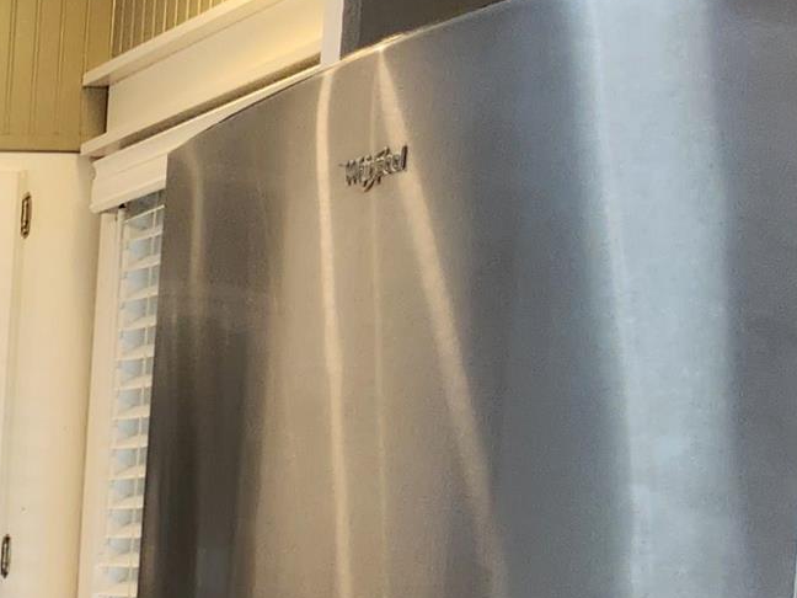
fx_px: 2510
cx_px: -827
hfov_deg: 14.7
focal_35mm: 109
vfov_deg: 13.0
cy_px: 829
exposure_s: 1/120
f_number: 1.8
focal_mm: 5.4
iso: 160
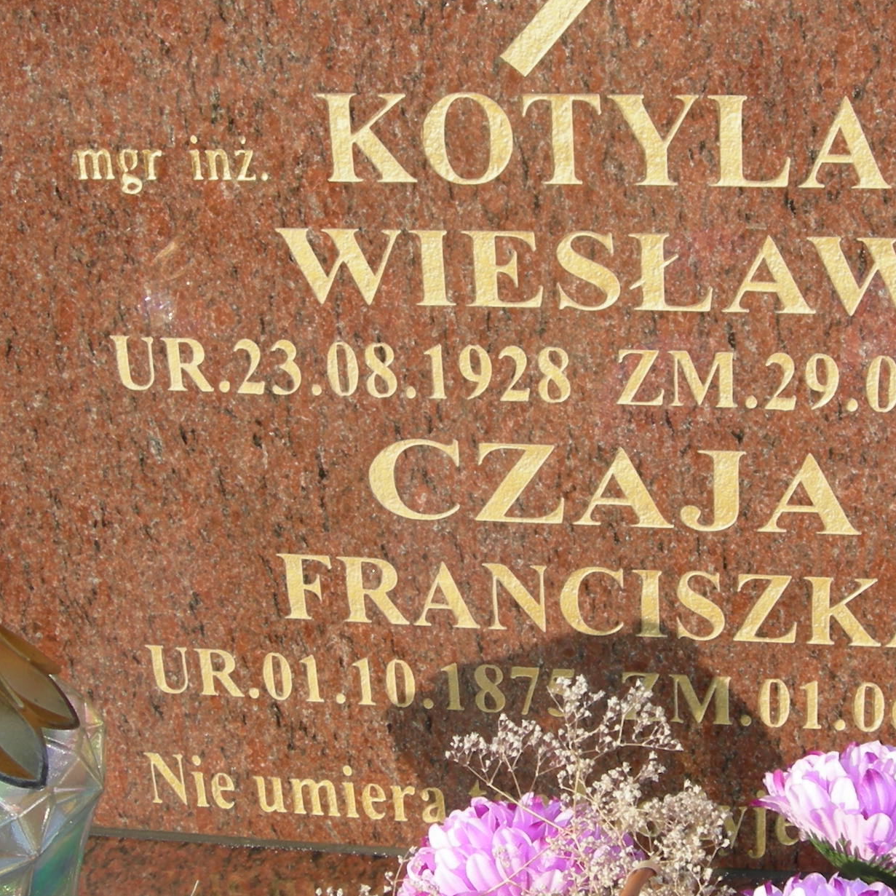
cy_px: 351
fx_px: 1962
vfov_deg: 25.7
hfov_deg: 25.6
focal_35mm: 67
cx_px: 617
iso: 64
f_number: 5.4
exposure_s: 1/151
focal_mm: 7.5
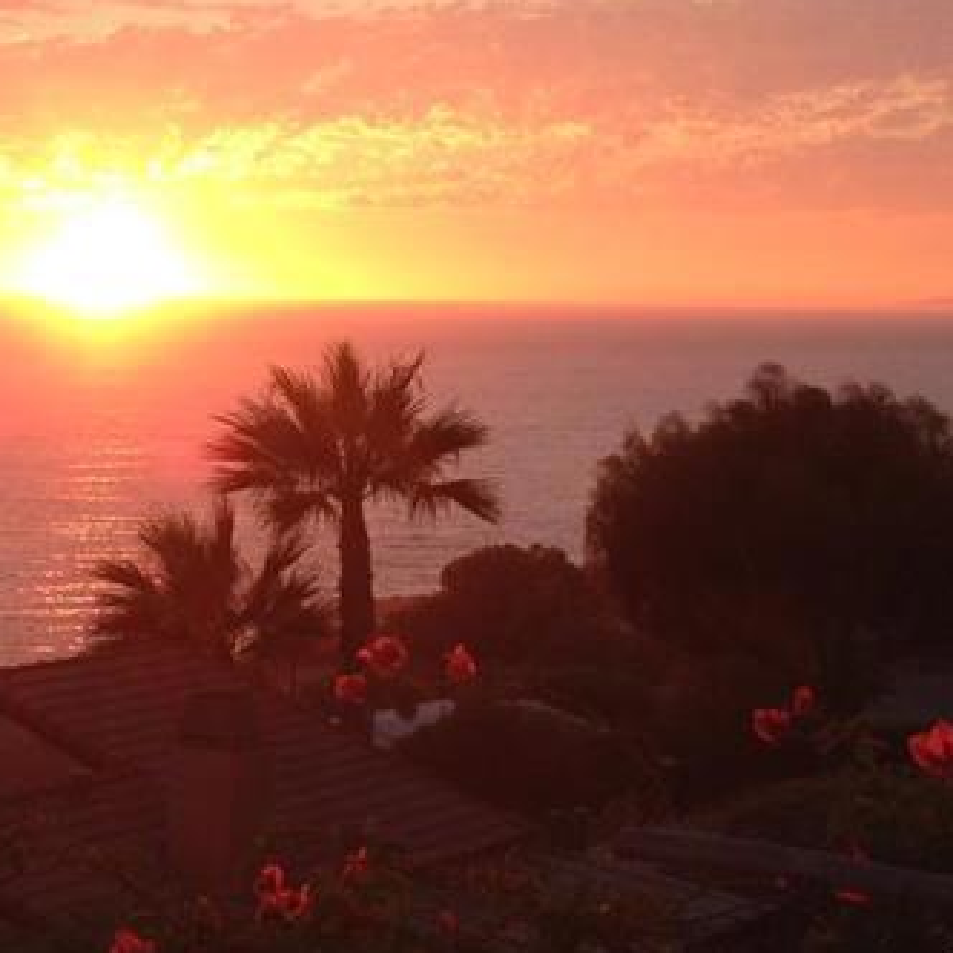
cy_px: 319
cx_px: 138
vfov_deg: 19.2
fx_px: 2803
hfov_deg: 19.0
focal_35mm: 90
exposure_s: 1/257
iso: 50
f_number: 2.4
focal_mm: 4.12
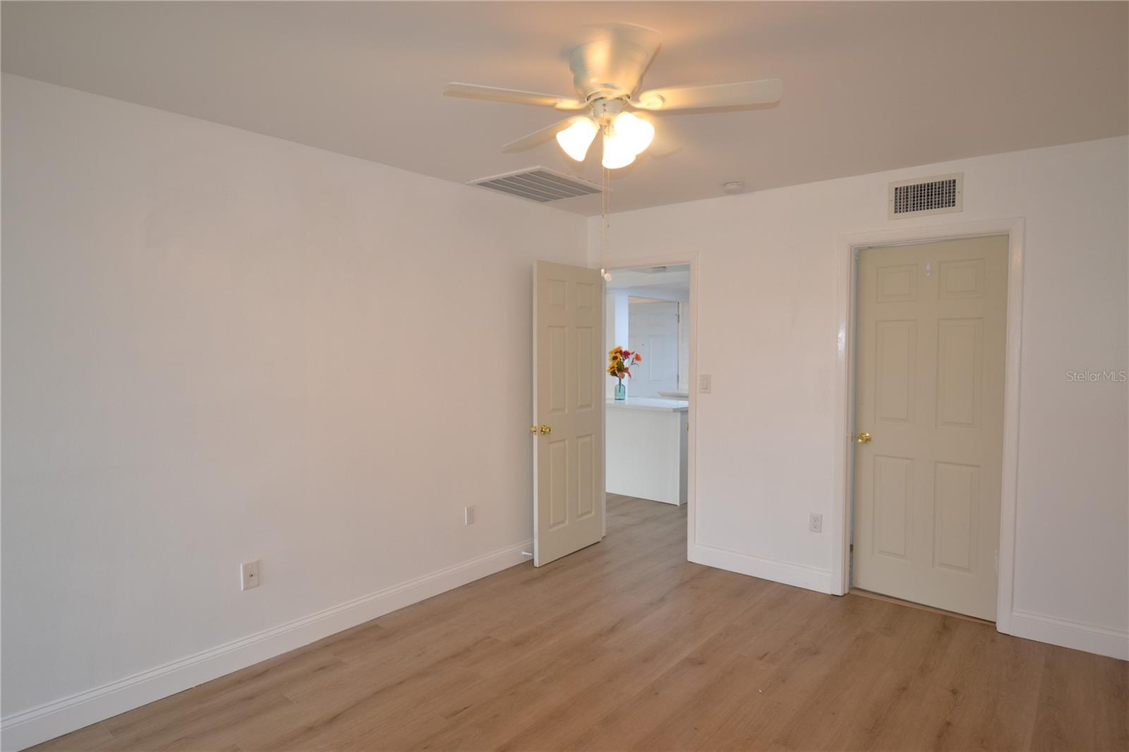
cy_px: 376
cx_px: 564
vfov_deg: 63.2
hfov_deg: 85.4
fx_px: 611
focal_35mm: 20
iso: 400
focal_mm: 13
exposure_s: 1/80
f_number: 4
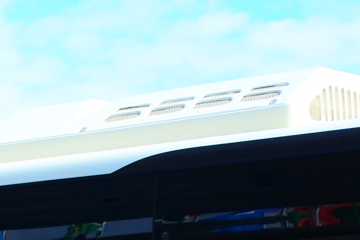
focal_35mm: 148
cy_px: 511
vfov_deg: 8.7
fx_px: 1480
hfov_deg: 12.1
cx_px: -400
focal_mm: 12.3
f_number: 3.8
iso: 160
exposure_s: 1/640
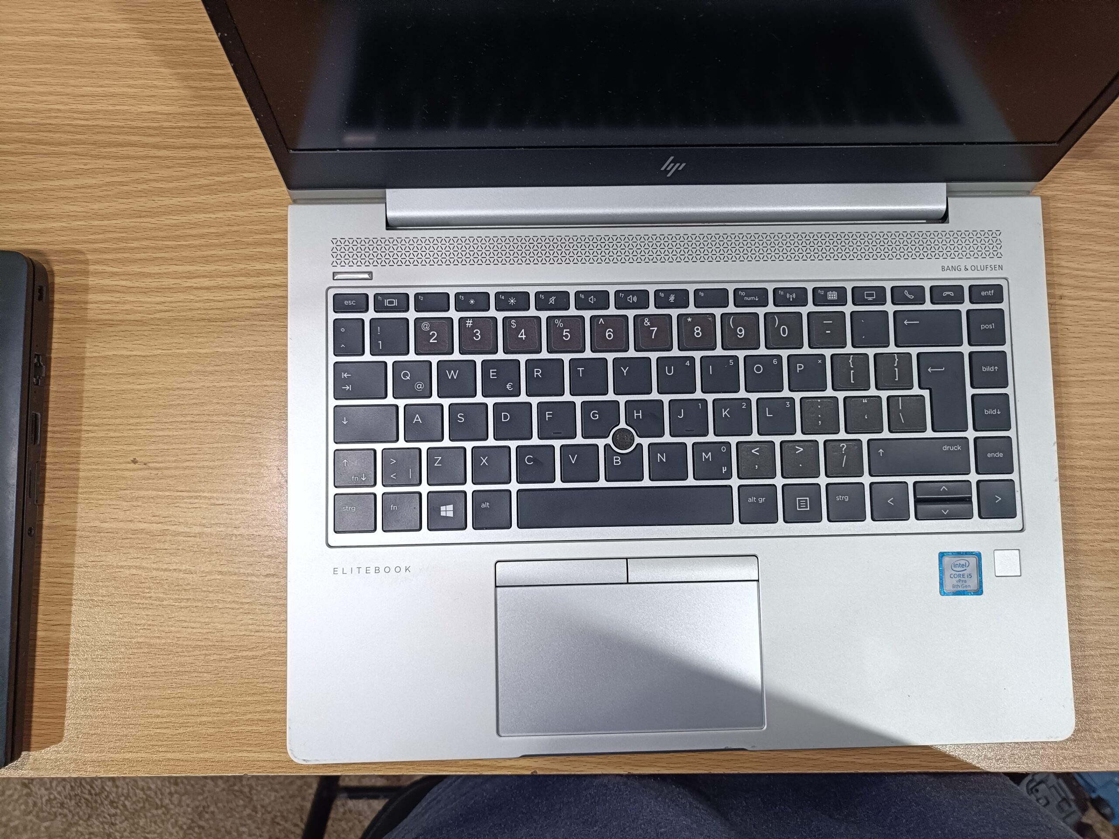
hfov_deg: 69.4
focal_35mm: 25
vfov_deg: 54.9
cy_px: 420
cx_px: 560
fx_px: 808
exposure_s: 1/50
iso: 500
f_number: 1.7
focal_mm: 4.7
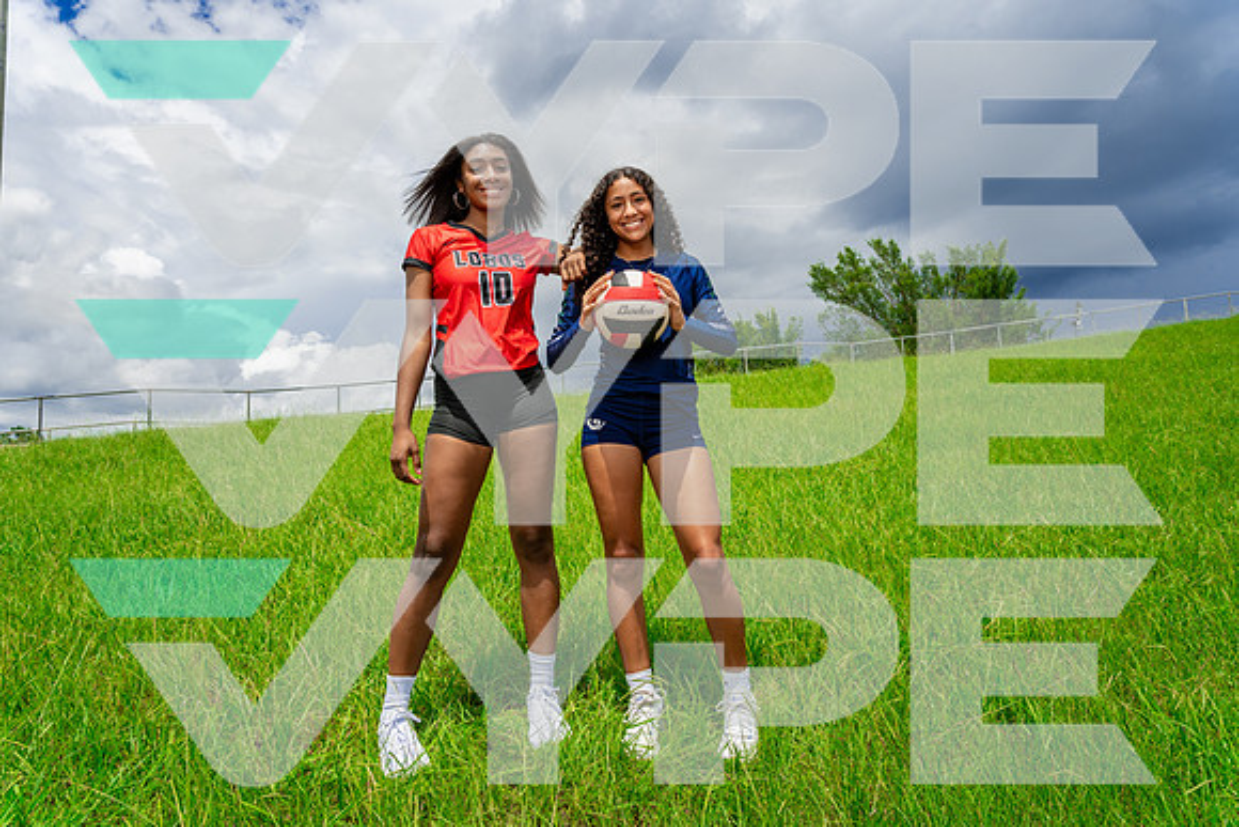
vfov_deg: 53.2
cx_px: 620
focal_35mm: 24
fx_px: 826
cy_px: 414
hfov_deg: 73.7
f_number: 8
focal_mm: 24
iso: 250
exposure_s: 1/500
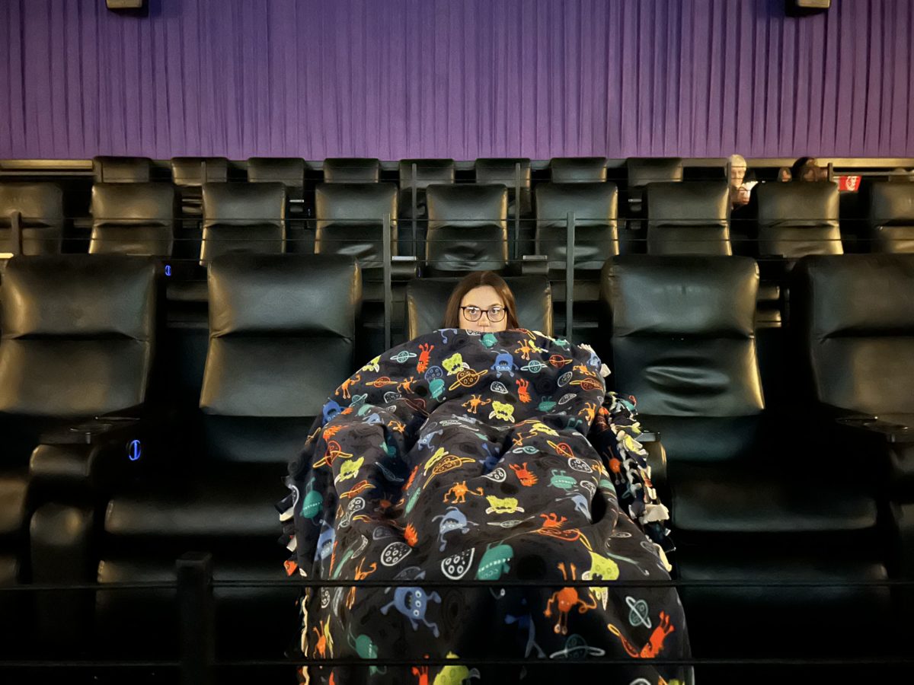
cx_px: 457
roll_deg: +0.0
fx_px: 687
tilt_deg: -1.9
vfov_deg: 53.1
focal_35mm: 26
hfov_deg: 67.3
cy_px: 342
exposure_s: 1/5
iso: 3200
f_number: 1.5
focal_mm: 5.7
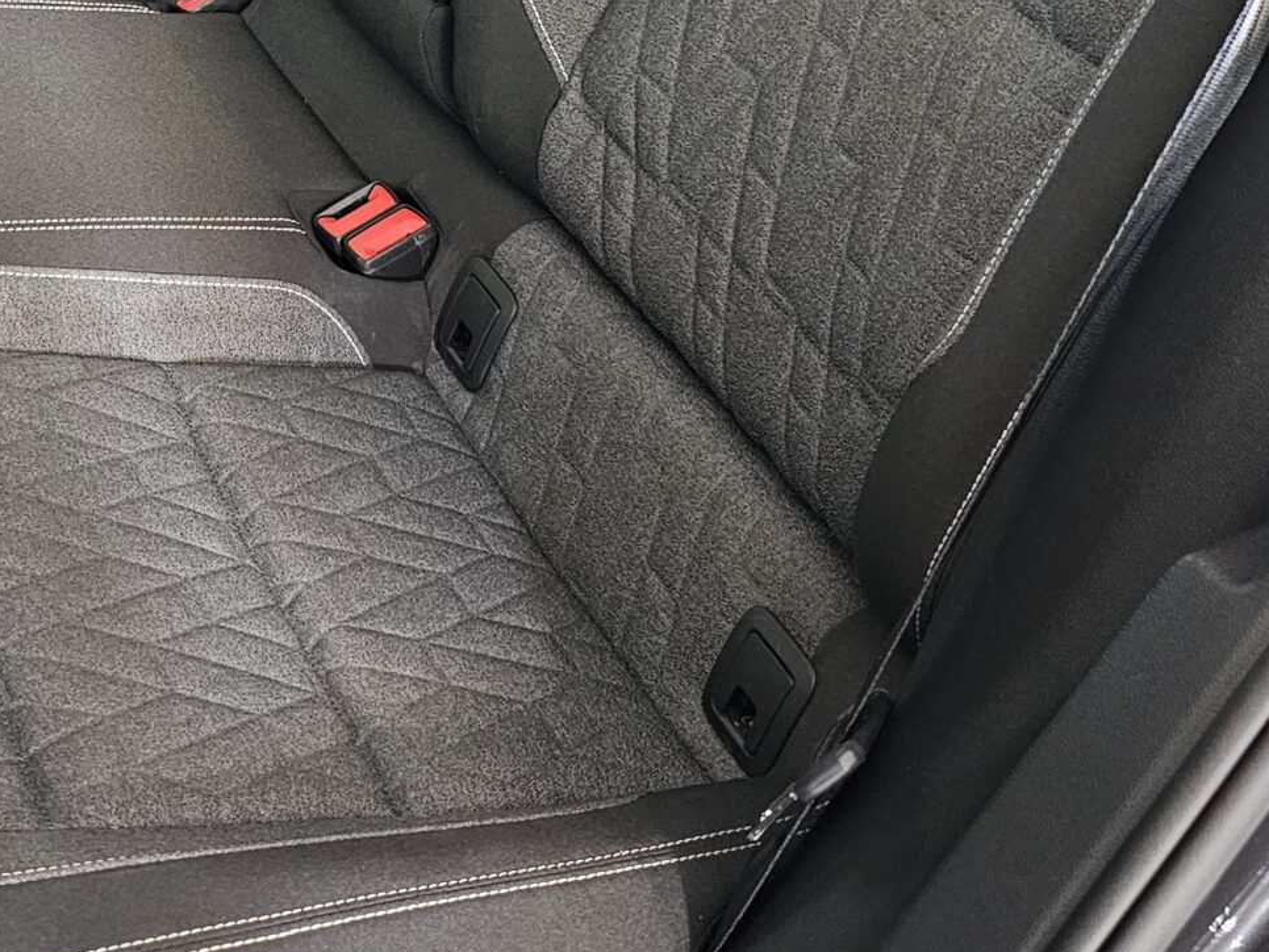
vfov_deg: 23.1
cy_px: 20
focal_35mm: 61
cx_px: 291
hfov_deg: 31.0
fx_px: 2236
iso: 640
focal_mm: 6.3
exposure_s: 1/24
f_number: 1.7
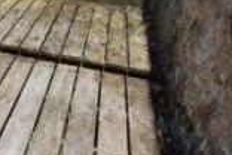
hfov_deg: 19.2
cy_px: 35
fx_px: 445
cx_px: -218
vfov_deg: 19.5
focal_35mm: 69
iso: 400
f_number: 11
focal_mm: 11
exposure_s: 1/400
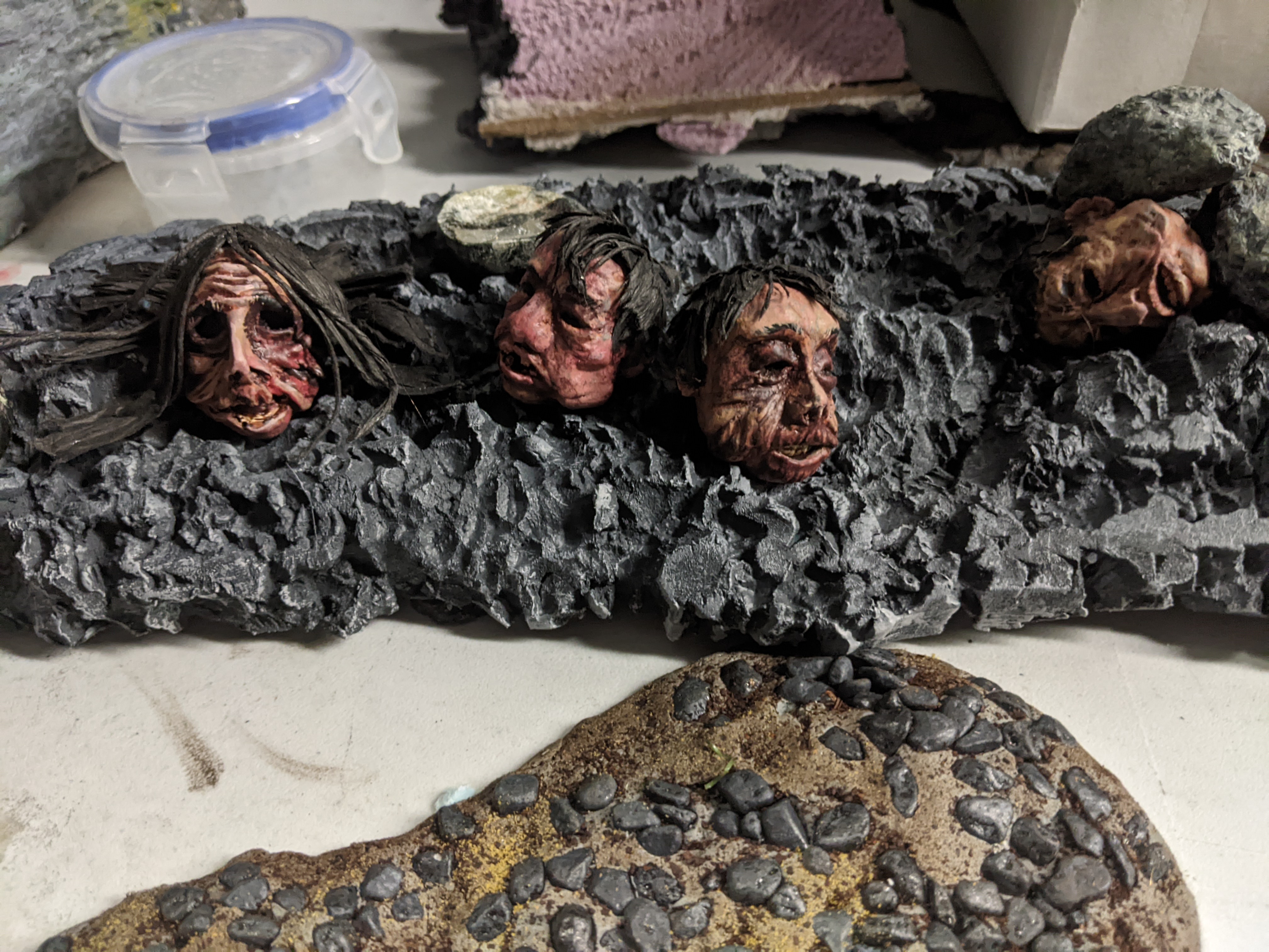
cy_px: 476
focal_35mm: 27
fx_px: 990
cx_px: 634
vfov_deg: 51.4
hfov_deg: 65.3
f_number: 1.8
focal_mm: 4.44
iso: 520
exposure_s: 1/30
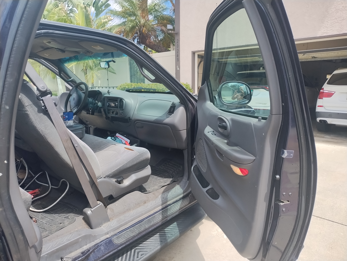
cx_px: 174
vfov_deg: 54.9
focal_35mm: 25
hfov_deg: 69.4
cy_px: 130
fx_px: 251
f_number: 1.7
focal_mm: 4.71
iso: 100
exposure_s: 1/2214
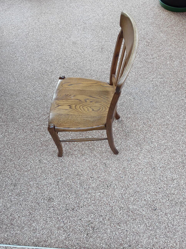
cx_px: 90
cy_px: 125
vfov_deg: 63.4
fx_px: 201
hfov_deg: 49.7
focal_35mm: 28
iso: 40
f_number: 1.9
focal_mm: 2.91
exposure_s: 1/33
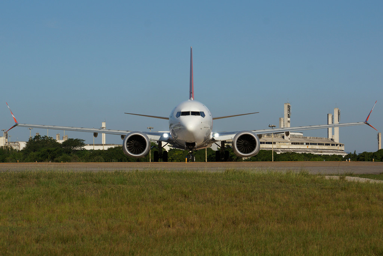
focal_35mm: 128
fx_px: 1357
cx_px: 192
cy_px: 128
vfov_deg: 10.8
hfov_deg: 16.1
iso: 100
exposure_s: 1/1000
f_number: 8
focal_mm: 85
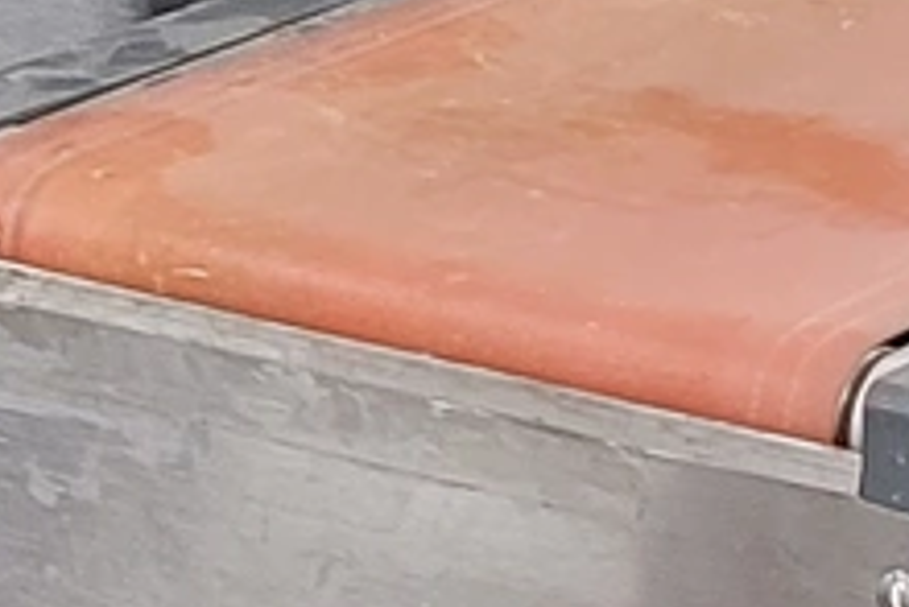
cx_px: 1025
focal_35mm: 246
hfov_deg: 8.3
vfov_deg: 5.5
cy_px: 896
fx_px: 6215
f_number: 1.8
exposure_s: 1/39
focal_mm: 5.4
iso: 320
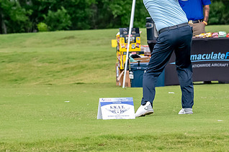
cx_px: 163
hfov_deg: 3.8
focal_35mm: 547
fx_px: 3479
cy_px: 29
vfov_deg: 2.5
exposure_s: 1/2000
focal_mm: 200
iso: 2200
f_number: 5.6
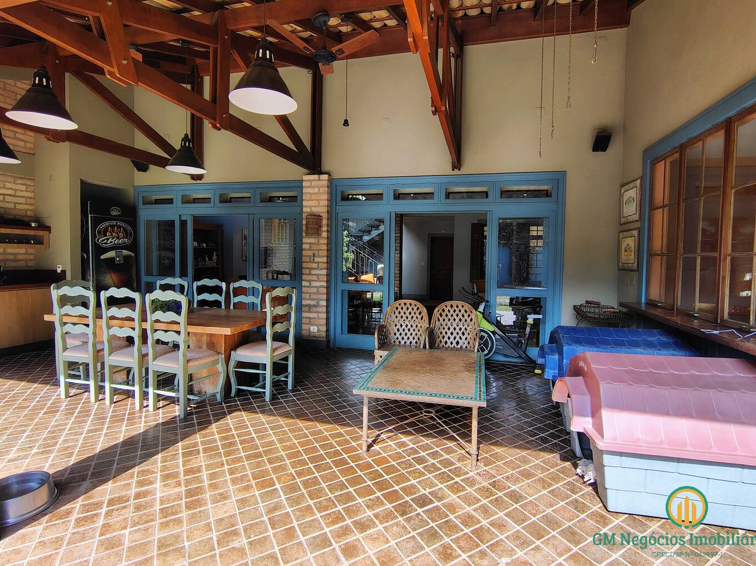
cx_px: 391
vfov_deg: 74.7
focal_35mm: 17
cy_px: 267
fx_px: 371
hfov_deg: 91.0
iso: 131
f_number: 2.2
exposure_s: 1/120
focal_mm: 2.13
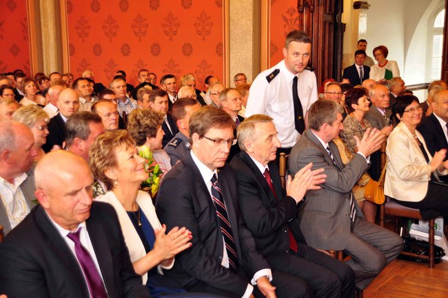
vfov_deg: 25.0
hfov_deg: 36.9
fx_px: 671
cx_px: 224
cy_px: 149
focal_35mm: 54
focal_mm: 36
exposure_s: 1/30
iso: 720
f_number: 4.5
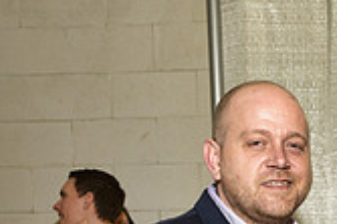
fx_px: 945
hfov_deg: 17.7
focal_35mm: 101
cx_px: 535
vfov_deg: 12.7
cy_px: 354
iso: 200
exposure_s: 1/60
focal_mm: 29
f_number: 5
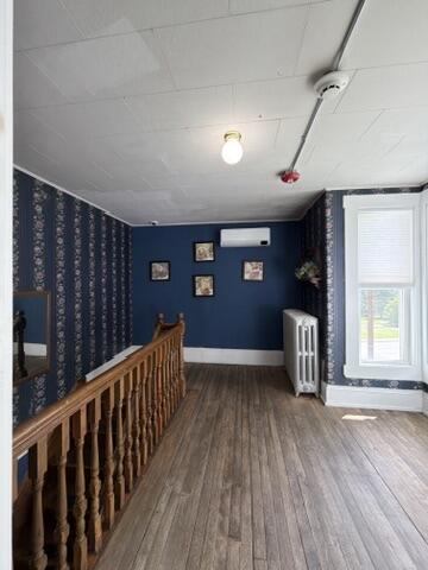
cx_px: 214
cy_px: 285
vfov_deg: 102.1
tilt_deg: -0.1
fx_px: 231
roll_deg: -0.3
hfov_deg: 85.7
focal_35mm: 14
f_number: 2.2
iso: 160
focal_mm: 2.22
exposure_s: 1/121
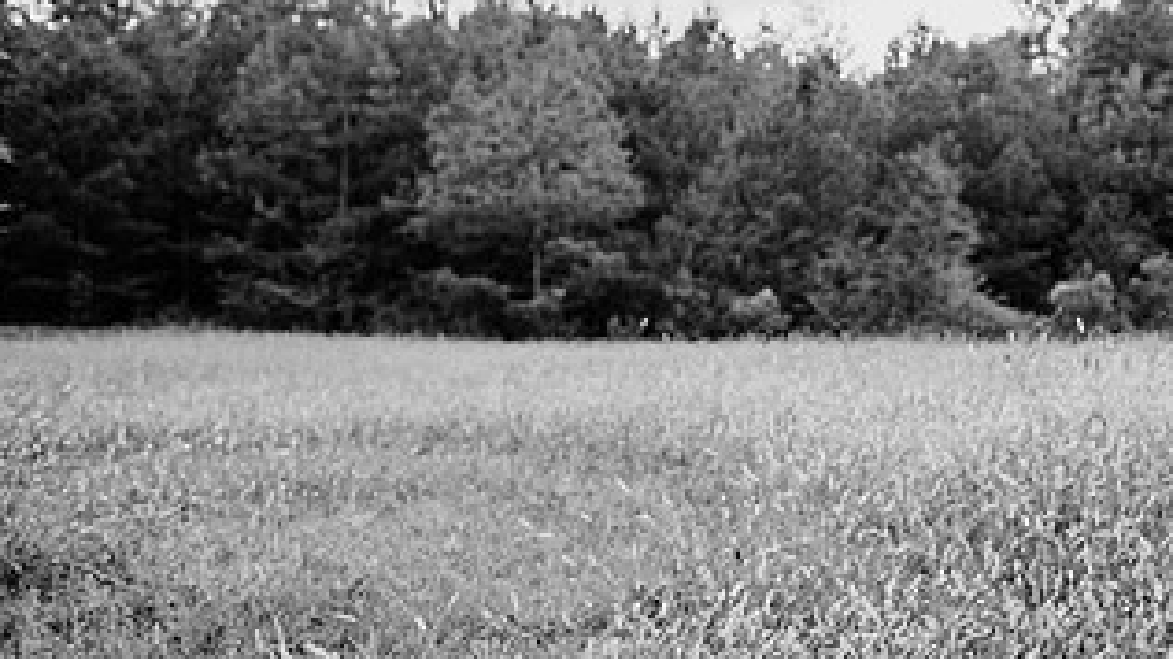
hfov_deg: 41.1
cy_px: 276
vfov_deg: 25.9
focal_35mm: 46
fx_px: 1430
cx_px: 1058
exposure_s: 1/500
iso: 500
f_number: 2.8
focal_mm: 24
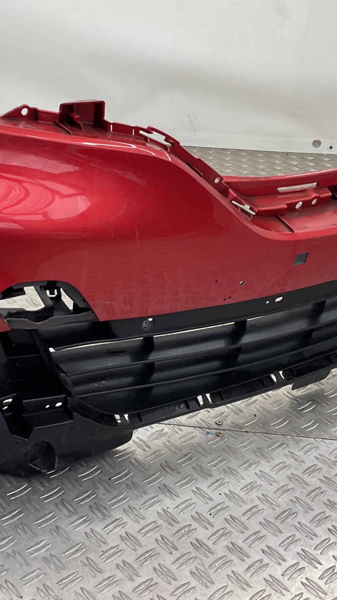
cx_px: 146
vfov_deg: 39.0
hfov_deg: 22.6
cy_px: 230
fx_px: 842
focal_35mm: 53
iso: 32
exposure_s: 1/120
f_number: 1.8
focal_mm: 3
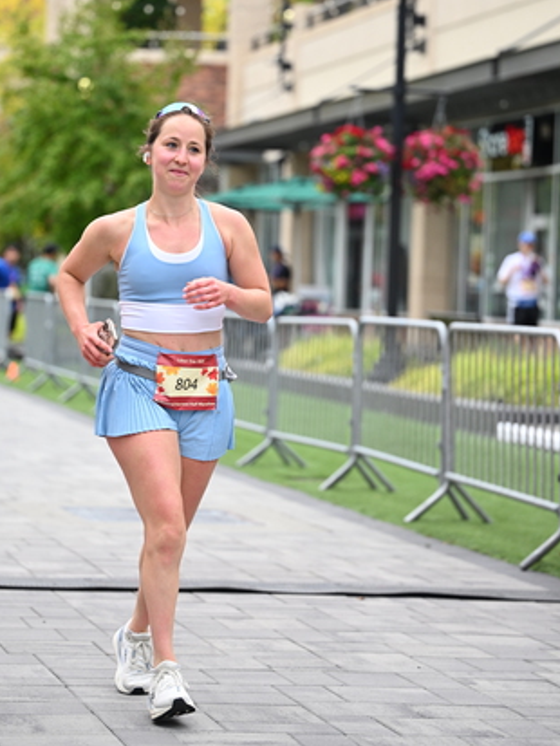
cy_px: 278
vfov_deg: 16.5
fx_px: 2566
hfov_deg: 12.5
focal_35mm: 119
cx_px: 236
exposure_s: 1/2000
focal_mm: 93
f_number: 2.8
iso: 640
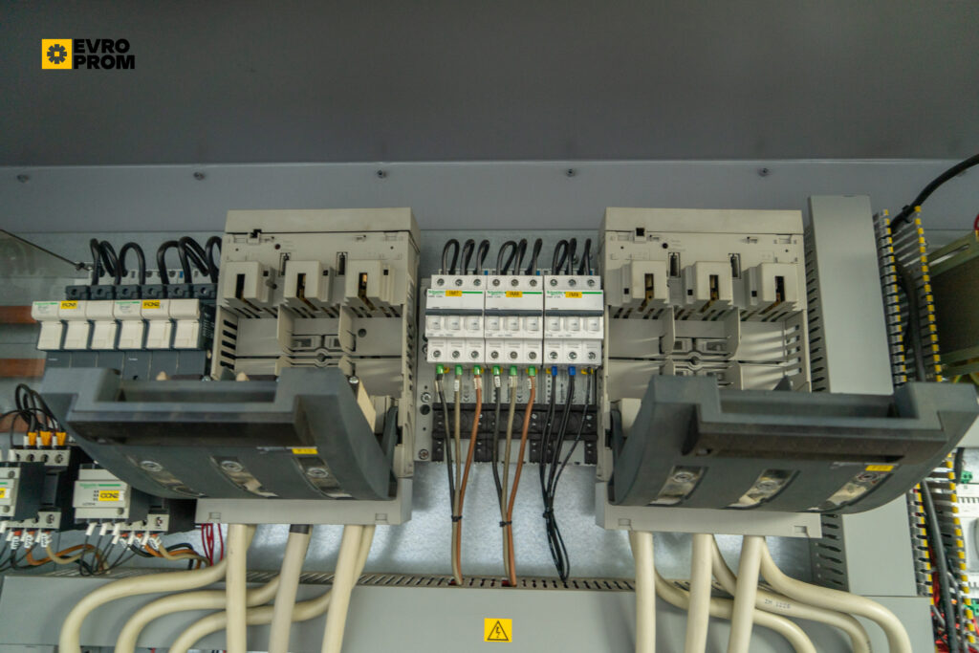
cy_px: 326
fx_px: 653
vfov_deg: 53.1
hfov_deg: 73.7
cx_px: 490
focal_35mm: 24
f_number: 5
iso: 400
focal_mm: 24
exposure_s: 1/80
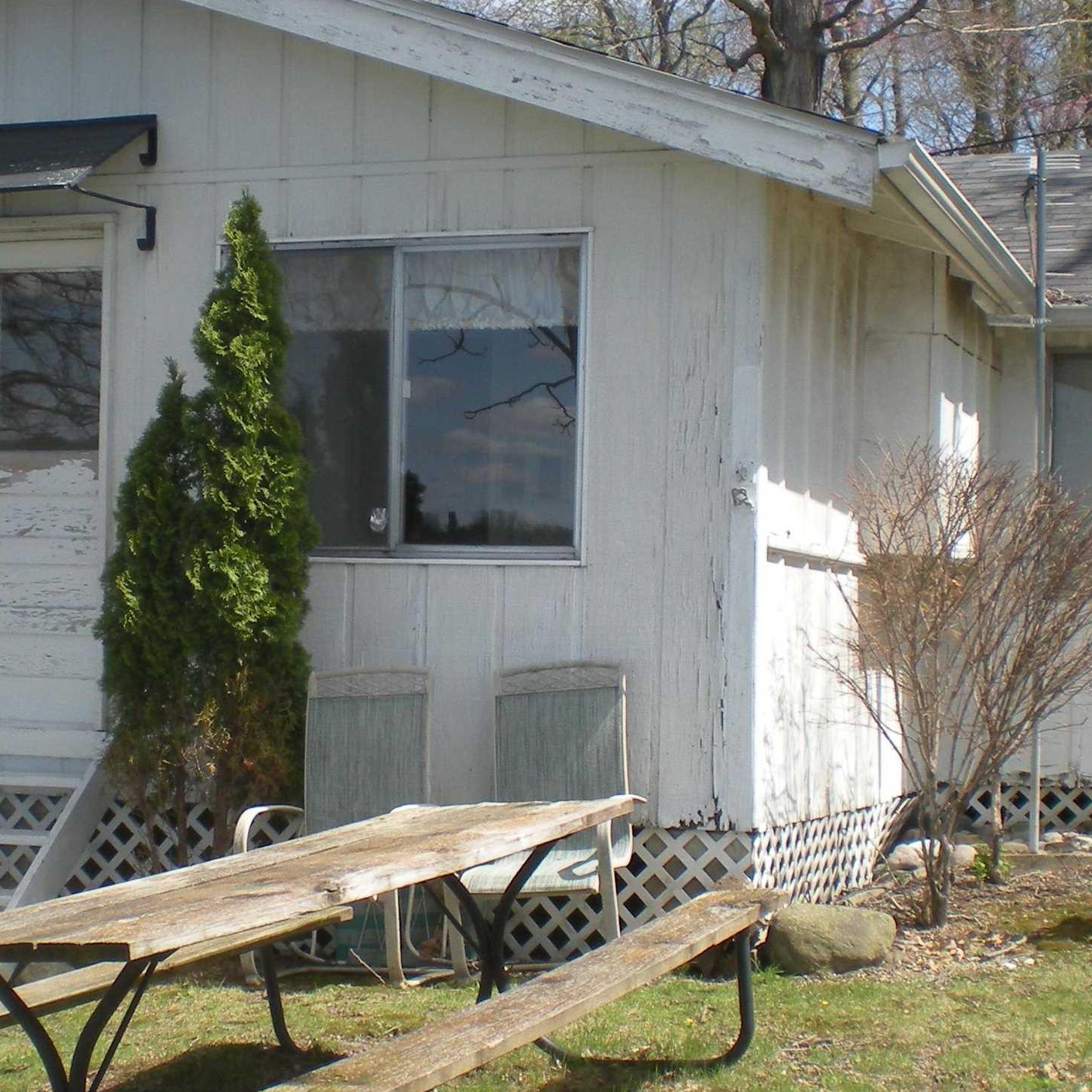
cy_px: 670
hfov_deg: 24.2
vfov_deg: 24.3
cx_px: 392
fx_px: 2534
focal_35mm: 71
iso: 64
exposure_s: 1/238
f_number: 4.6
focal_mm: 6.3
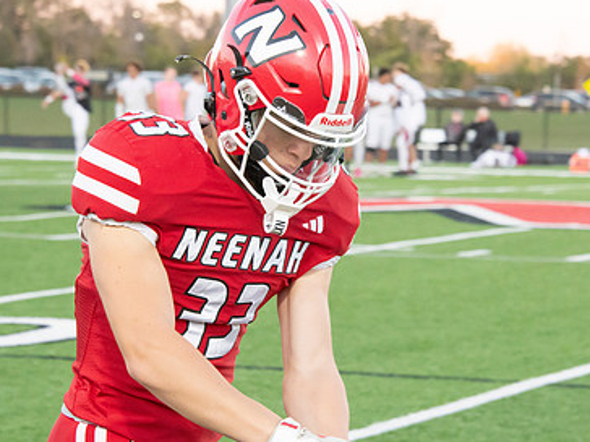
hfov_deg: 9.6
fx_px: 3528
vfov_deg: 7.2
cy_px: 213
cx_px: 348
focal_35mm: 207
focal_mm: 135
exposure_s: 1/320
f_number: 9
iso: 8000
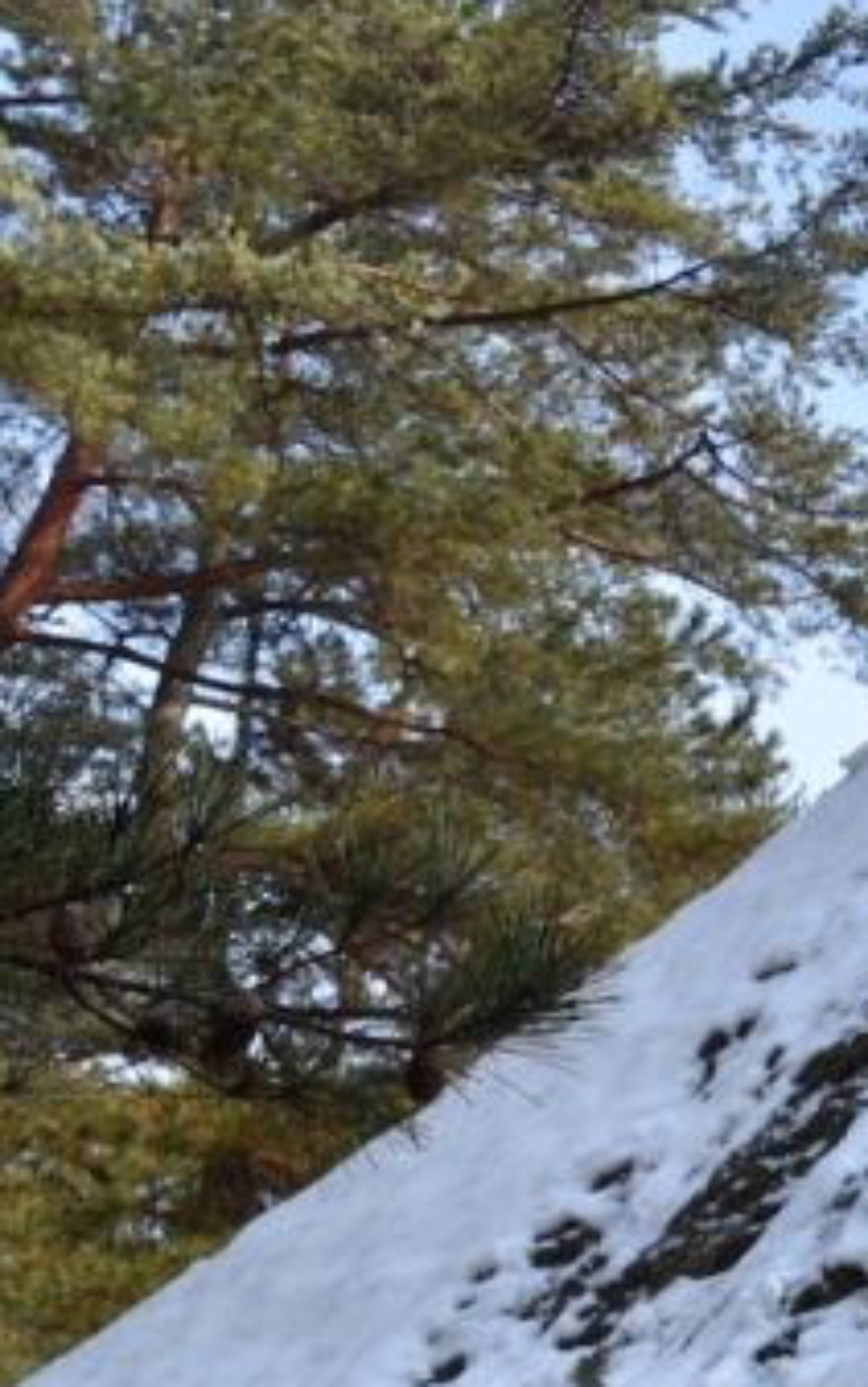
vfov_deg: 26.6
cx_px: 1580
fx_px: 2881
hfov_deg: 14.9
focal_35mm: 76
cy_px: 1080
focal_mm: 21
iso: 200
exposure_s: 1/400
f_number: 10
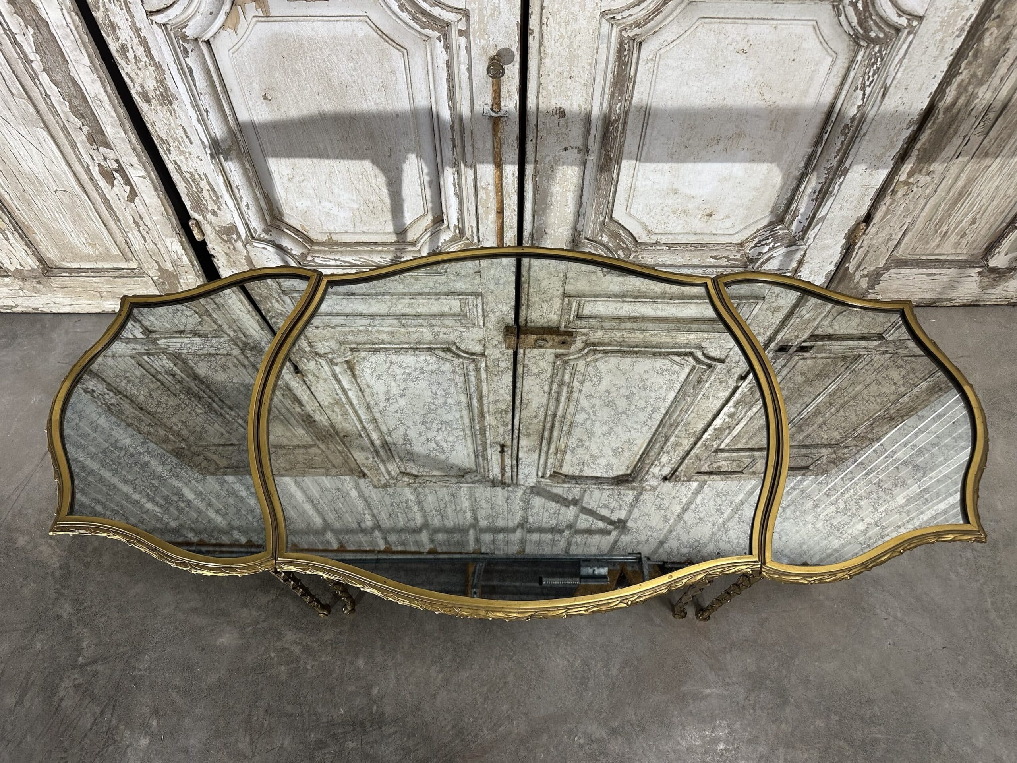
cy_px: 382
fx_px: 705
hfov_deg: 71.6
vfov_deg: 56.8
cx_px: 508
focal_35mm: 24
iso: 160
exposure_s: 1/50
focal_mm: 6.86
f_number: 1.78
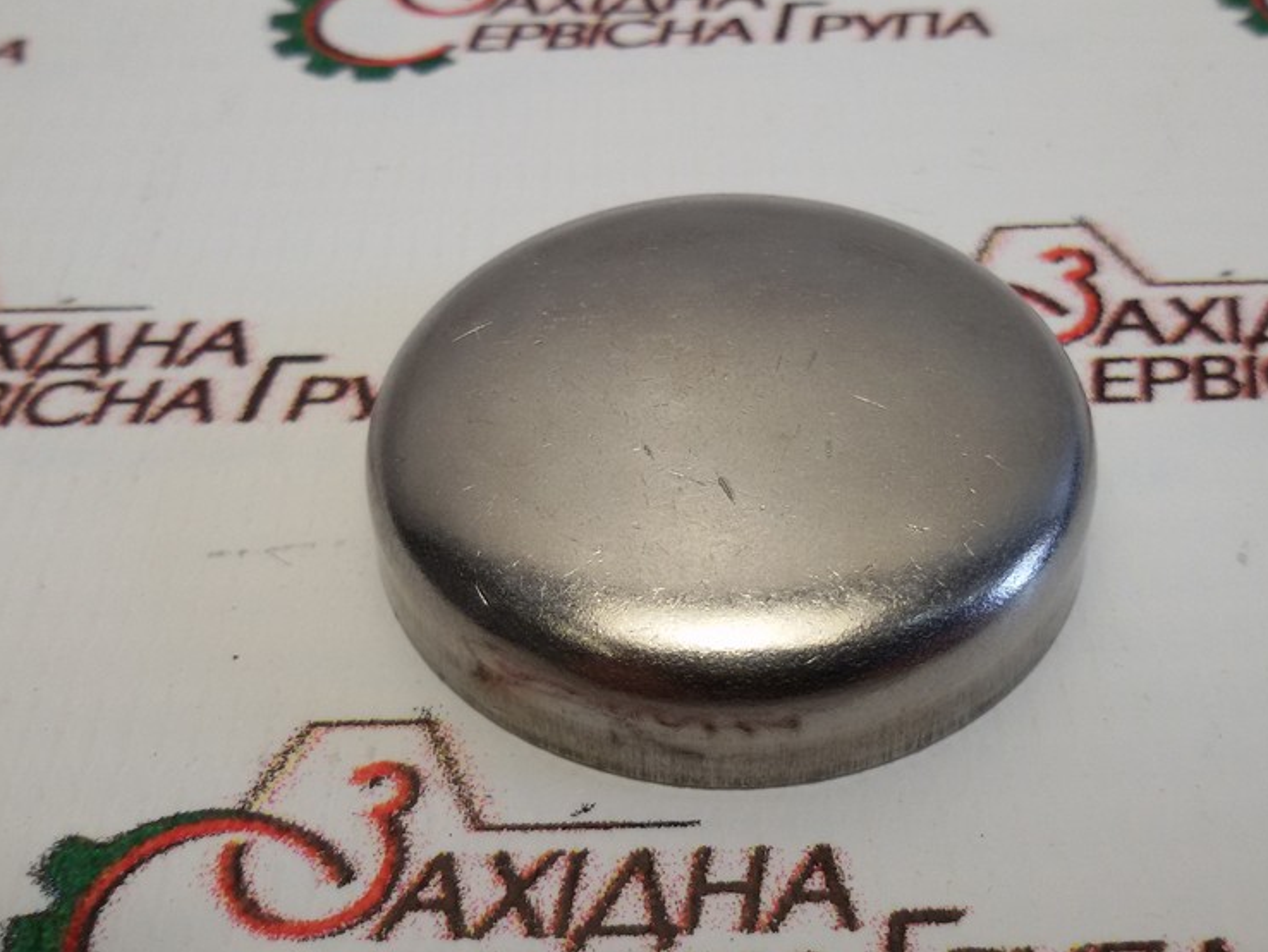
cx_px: 651
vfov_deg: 34.4
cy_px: 471
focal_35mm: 42
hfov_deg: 44.8
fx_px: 1539
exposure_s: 1/100
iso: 50
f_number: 2.4
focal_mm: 2.93
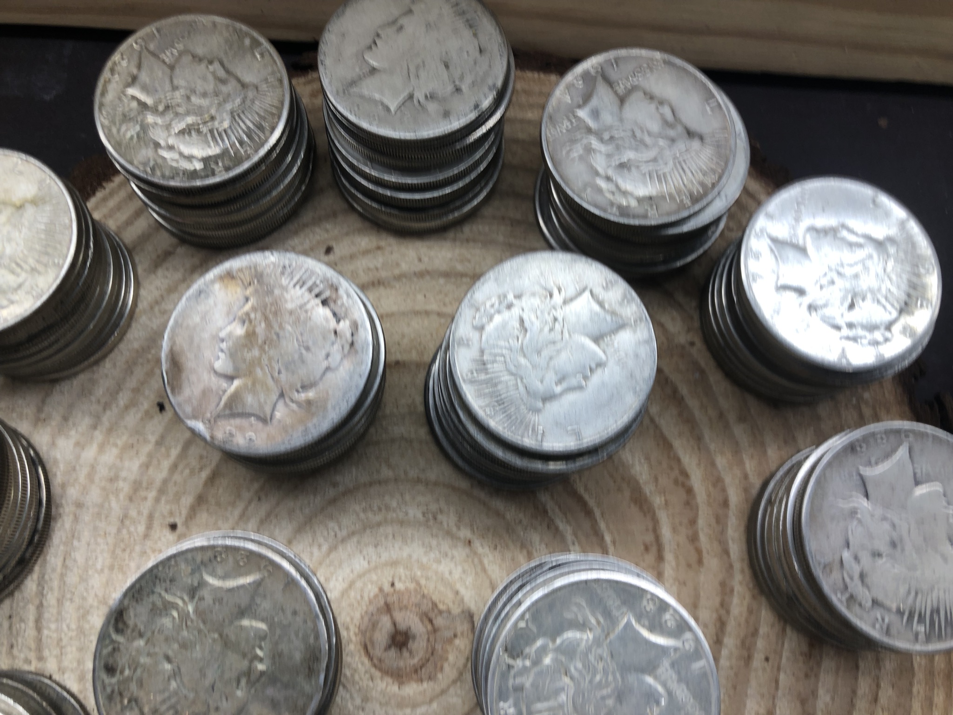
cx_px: 476
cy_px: 358
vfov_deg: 49.7
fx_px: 771
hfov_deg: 63.4
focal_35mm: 28
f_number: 1.8
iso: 25
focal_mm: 3.99
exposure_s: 1/120
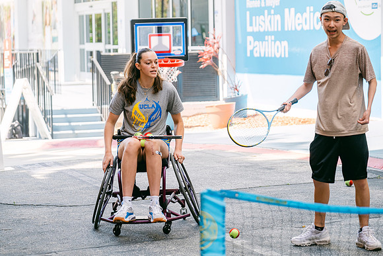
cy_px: 128
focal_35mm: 116
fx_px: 1234
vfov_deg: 11.8
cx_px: 192
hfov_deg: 17.6
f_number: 2.8
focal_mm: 77.3
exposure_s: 1/340
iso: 160
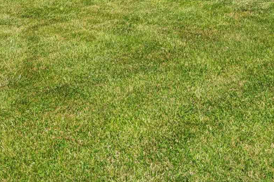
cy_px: -116
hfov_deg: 26.1
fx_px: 589
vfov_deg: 15.8
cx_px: 106
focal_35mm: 77
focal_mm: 19.6
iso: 400
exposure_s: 1/320
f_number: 13
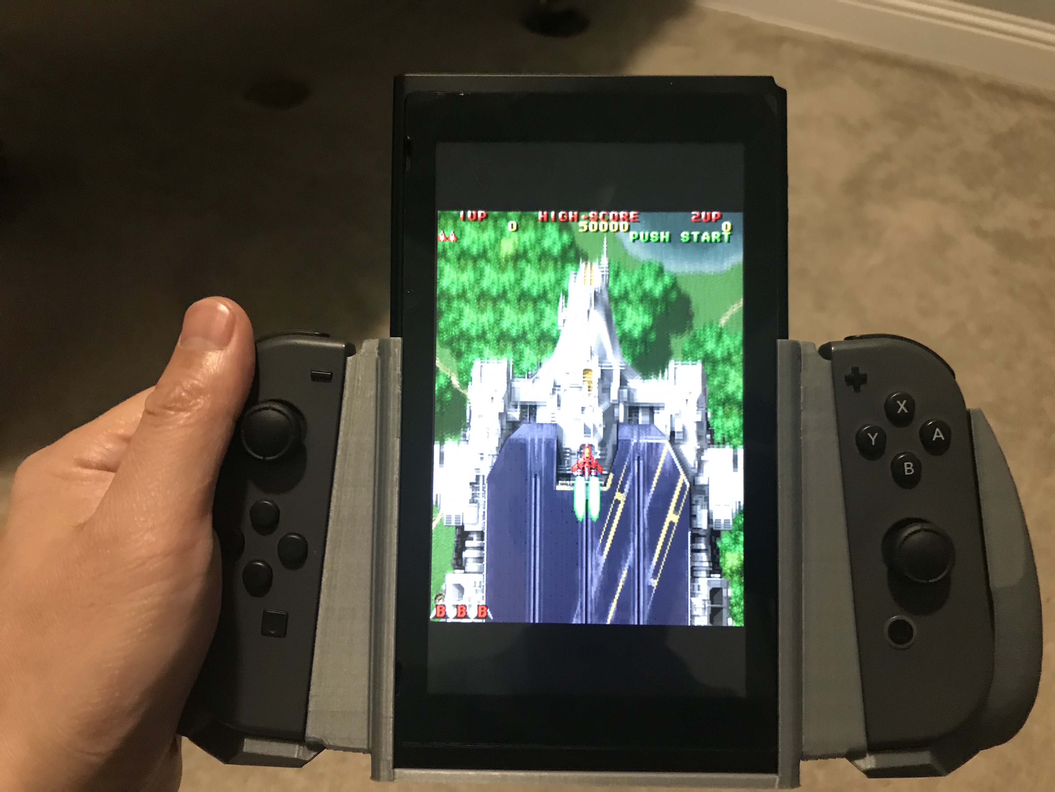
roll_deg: -1.1
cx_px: 528
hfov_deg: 63.4
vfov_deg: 49.7
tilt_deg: -44.5
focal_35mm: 28
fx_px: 853
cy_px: 396
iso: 100
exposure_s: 1/11
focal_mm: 3.99
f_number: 1.8
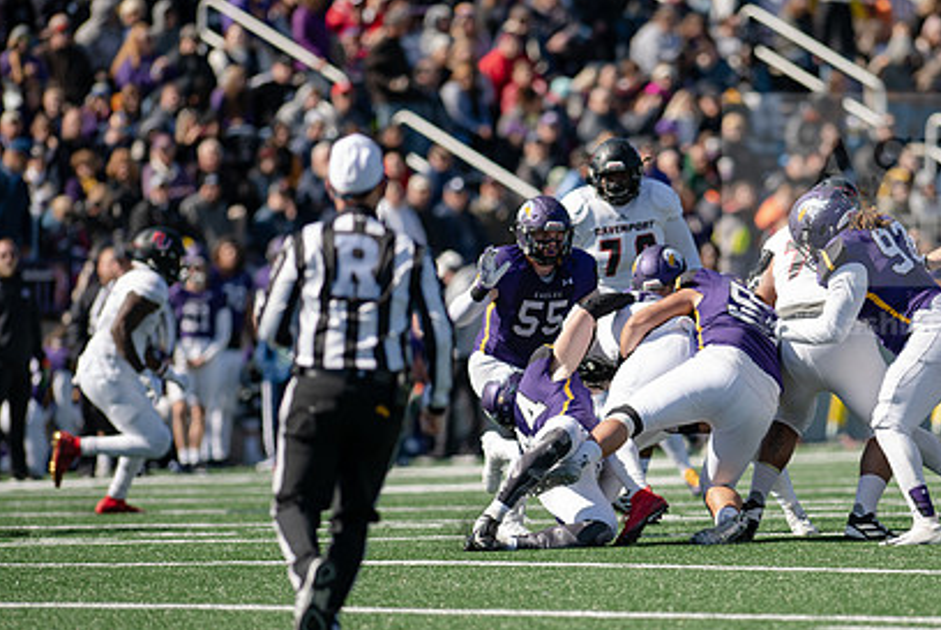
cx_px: 653
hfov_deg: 4.8
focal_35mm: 426
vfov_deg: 3.2
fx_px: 11147
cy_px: 373
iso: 200
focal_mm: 300
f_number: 3.2
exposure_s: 1/2000
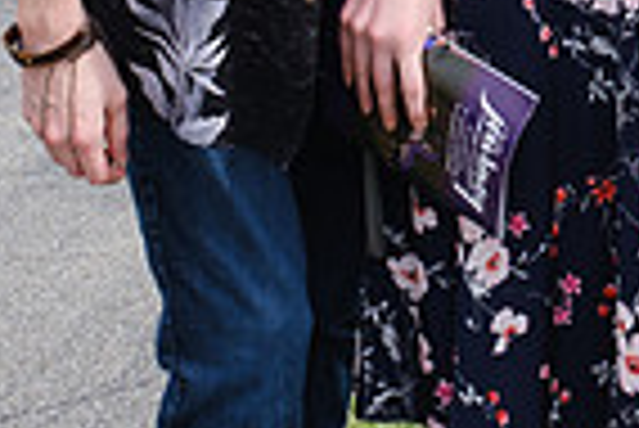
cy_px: -426
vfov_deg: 8.1
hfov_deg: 12.0
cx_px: 963
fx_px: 2896
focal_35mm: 163
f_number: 10
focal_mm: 26.6
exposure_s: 1/250
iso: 400
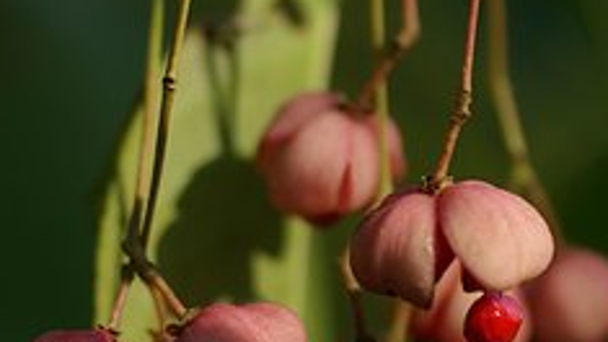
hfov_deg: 3.5
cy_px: 224
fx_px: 9960
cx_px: 463
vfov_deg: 2.0
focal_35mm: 618
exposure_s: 1/500
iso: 100
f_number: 3.5
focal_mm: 180
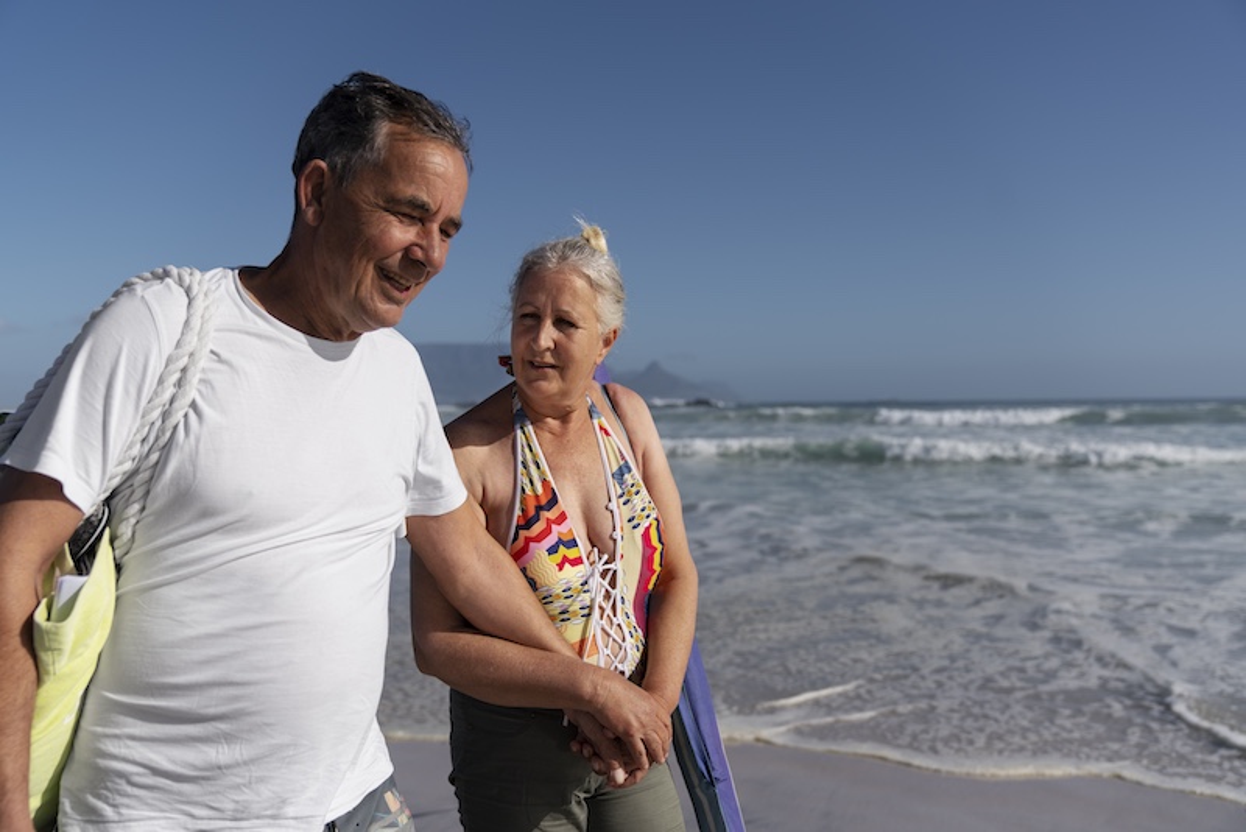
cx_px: 623
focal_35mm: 32
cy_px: 416
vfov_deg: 41.1
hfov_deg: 58.7
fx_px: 1108
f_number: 3.2
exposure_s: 1/3200
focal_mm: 32
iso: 100
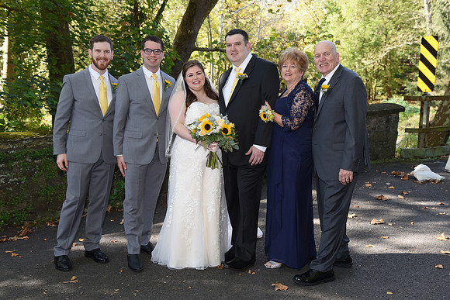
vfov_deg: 28.1
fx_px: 600
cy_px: 150
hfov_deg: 41.1
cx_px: 225
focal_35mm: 48
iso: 640
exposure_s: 1/200
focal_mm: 48
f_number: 5.6
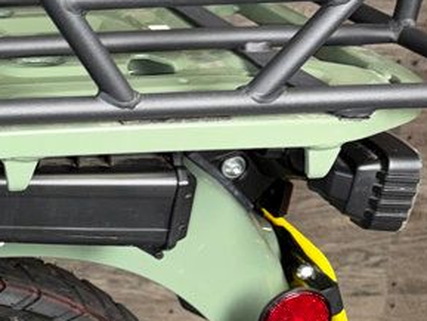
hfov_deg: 19.6
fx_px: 1049
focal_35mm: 85
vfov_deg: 17.4
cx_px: -239
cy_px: 185
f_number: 1.78
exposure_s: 1/27
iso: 80
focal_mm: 6.76
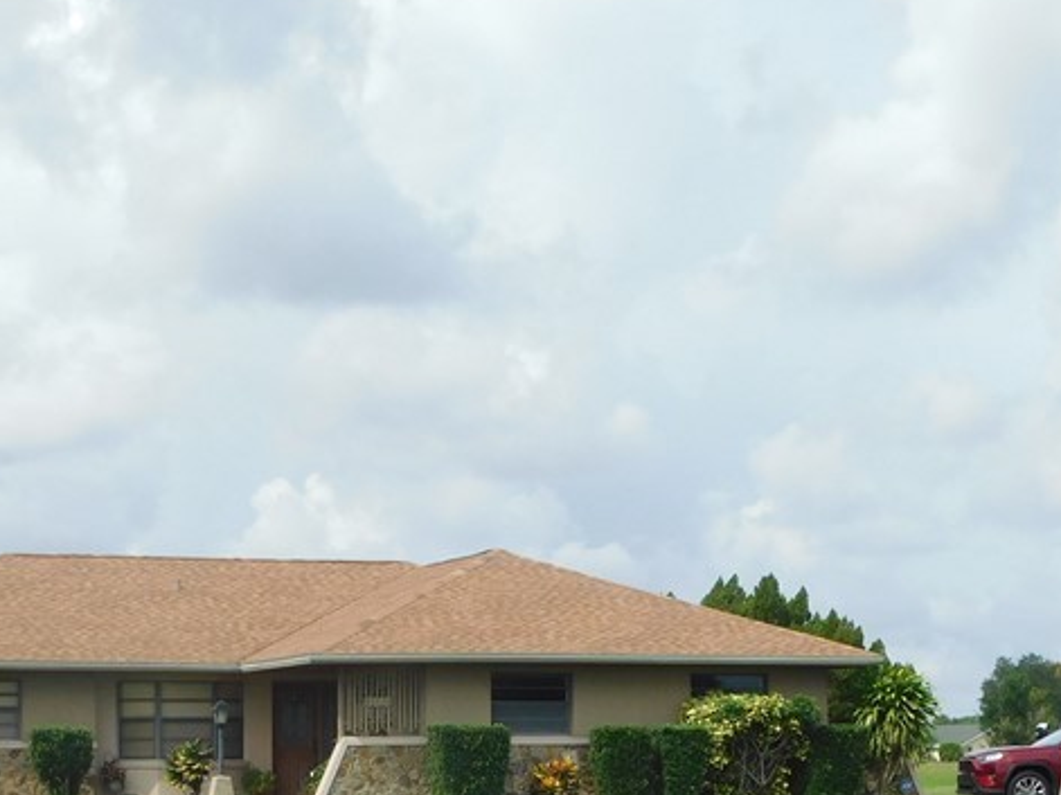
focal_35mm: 87
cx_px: 433
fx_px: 2666
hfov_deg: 22.5
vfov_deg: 16.7
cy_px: 759
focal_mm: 7.1
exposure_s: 1/1250
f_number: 3.6
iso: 125
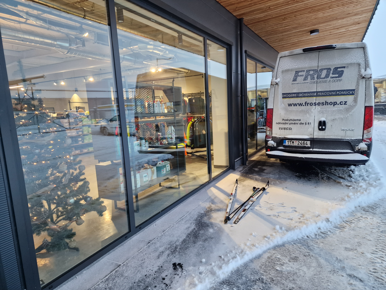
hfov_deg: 73.9
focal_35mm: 23
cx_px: 193
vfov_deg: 58.9
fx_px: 256
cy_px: 145
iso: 320
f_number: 1.8
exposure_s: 1/100
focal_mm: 6.4
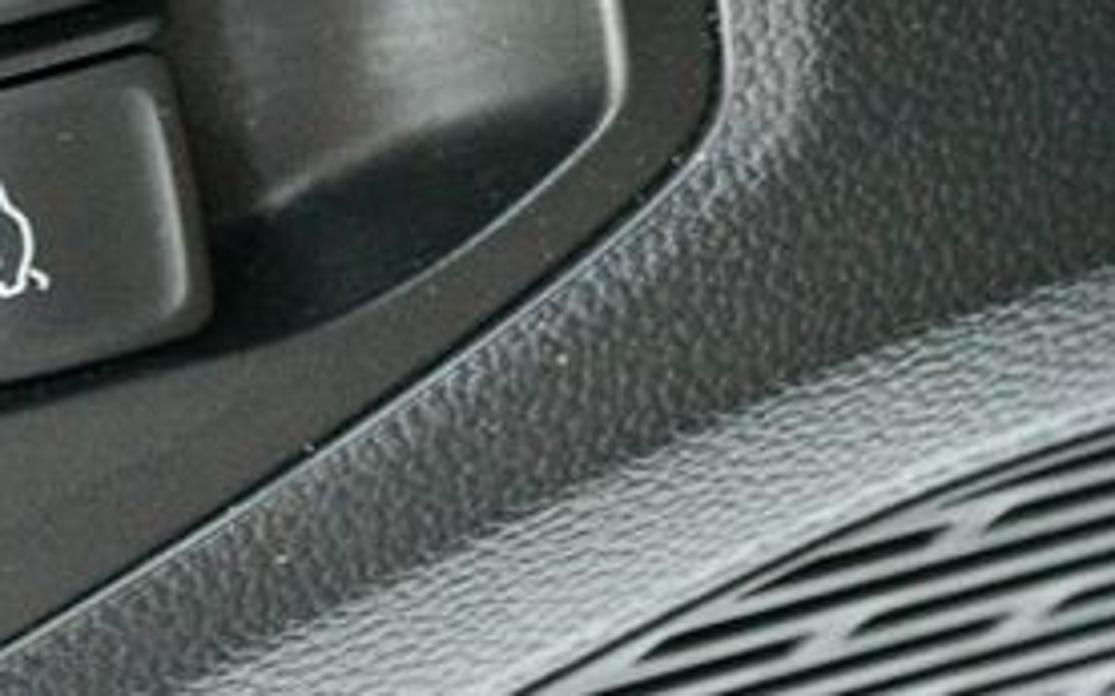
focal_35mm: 193
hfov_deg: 10.8
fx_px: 5864
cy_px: 76
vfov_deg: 6.8
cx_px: 89
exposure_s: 1/40
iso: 12800
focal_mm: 55
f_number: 5.6
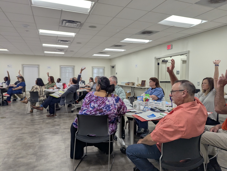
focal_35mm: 24
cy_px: 86
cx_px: 114
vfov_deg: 56.9
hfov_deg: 71.5
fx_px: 158
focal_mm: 6.81
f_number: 1.85
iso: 114
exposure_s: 1/151
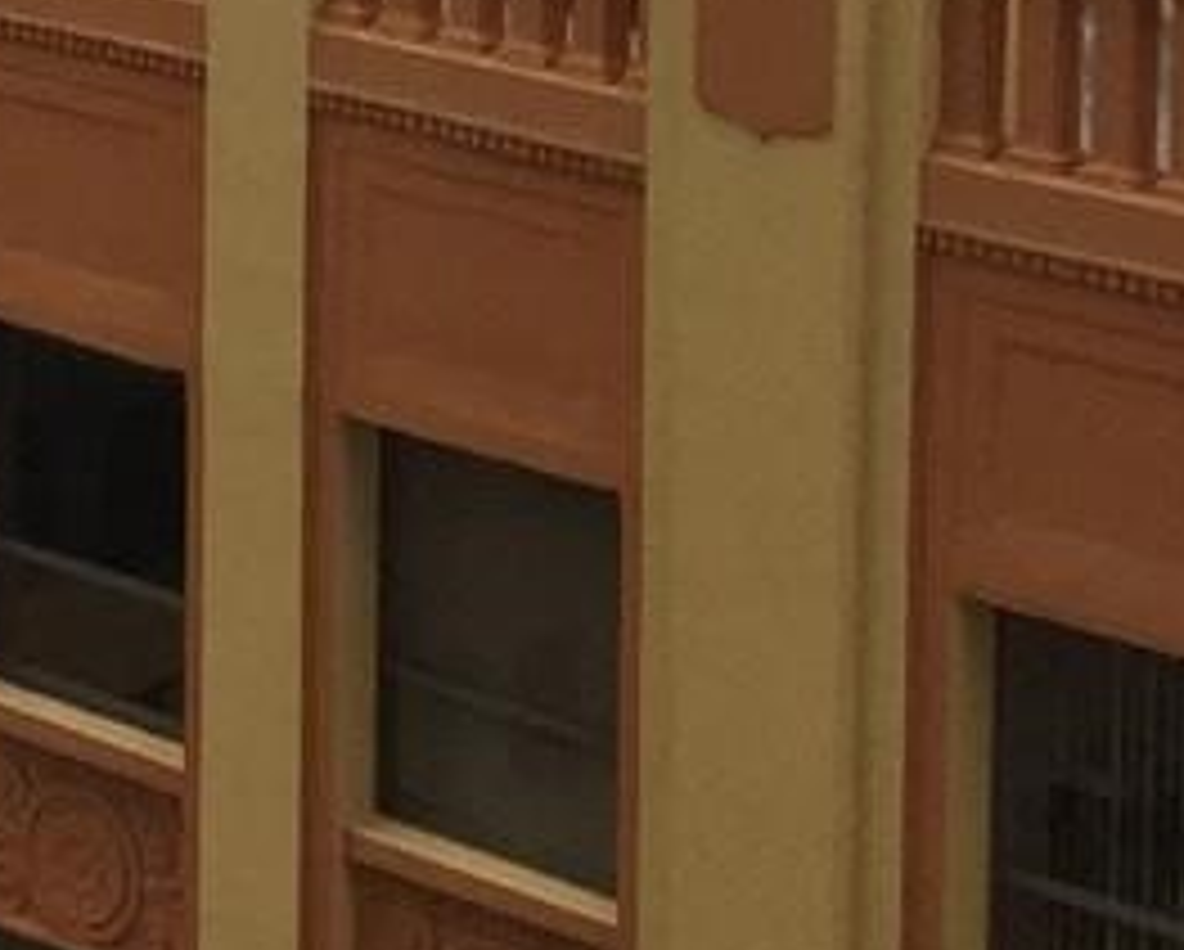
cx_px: -1940
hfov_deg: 9.5
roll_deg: +0.4
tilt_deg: -4.9
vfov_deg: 8.7
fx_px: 6034
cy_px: -716
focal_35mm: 172
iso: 32
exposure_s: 1/262
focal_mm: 4.15
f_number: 2.2
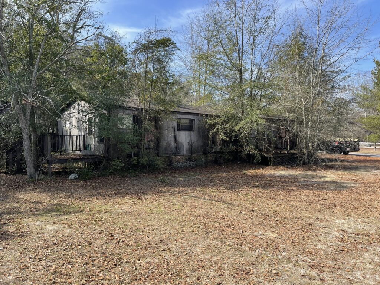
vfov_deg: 54.9
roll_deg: -1.0
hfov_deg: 69.4
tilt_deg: -3.3
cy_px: 142
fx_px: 274
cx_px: 190
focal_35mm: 25
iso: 32
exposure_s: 1/1387
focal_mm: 5.1
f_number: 1.6
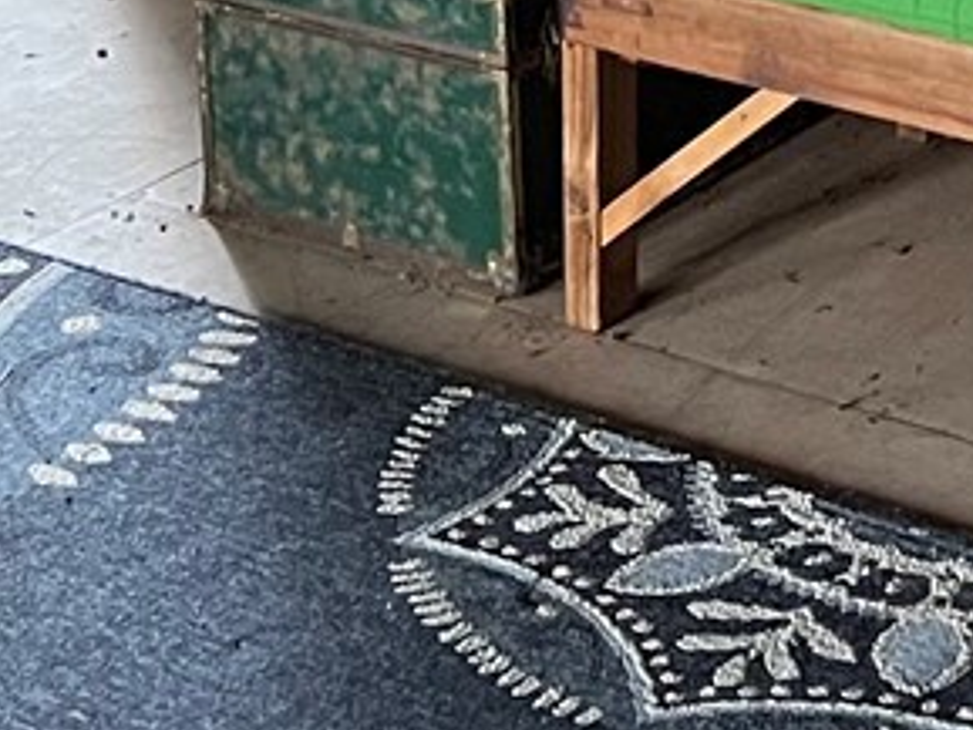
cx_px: 966
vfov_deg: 9.7
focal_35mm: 144
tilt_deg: -13.2
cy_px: -676
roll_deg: +1.3
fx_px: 4049
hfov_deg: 13.5
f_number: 1.5
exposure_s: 1/42
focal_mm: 5.7
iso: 500
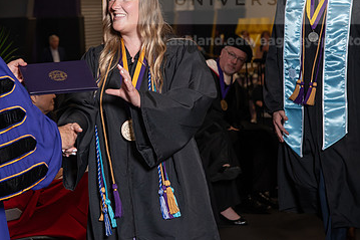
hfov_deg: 16.2
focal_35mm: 126
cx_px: 86
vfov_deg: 10.8
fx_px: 1259
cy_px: 62
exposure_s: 1/200
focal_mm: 78
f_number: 5
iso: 1000
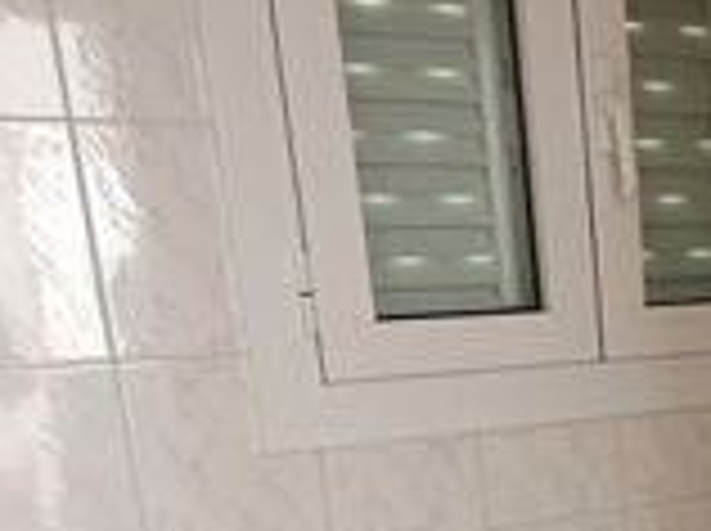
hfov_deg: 29.3
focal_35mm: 58
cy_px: 598
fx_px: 1189
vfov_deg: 23.5
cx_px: 826
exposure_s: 1/33
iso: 400
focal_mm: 1.8
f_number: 2.2
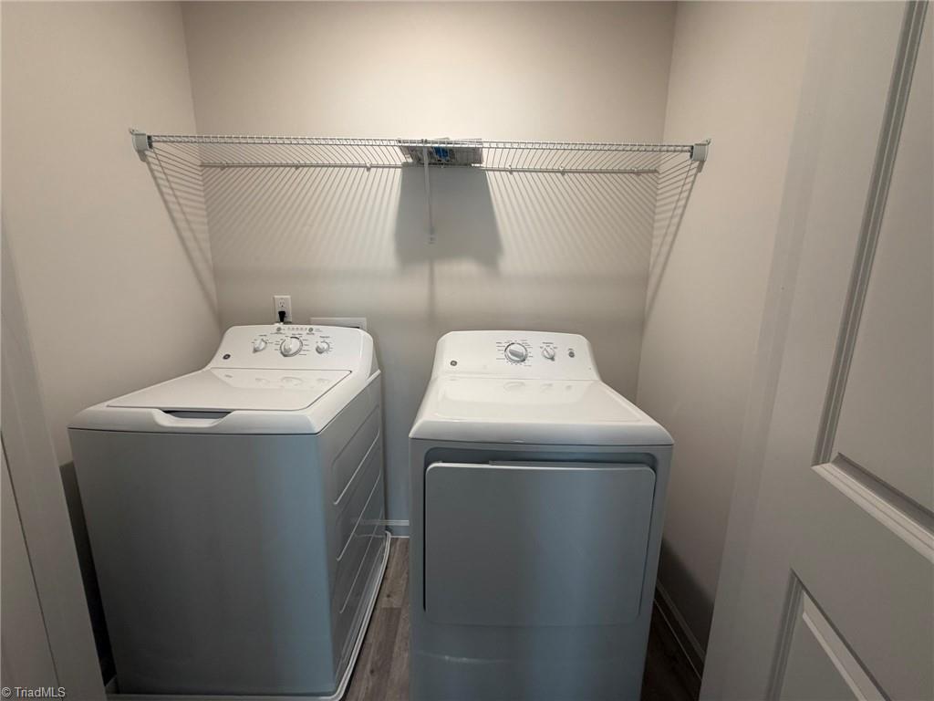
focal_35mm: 14
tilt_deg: -10.9
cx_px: 467
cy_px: 350
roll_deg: -0.4
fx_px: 378
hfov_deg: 102.1
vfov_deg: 85.7
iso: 160
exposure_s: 1/60
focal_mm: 2.22
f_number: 2.2
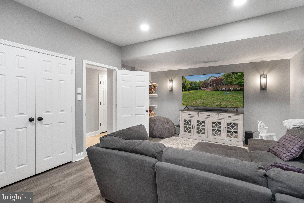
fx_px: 135
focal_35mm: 16
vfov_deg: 73.8
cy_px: 102
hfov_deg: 96.7
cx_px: 152
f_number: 6.3
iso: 8000
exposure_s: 1/3
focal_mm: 16
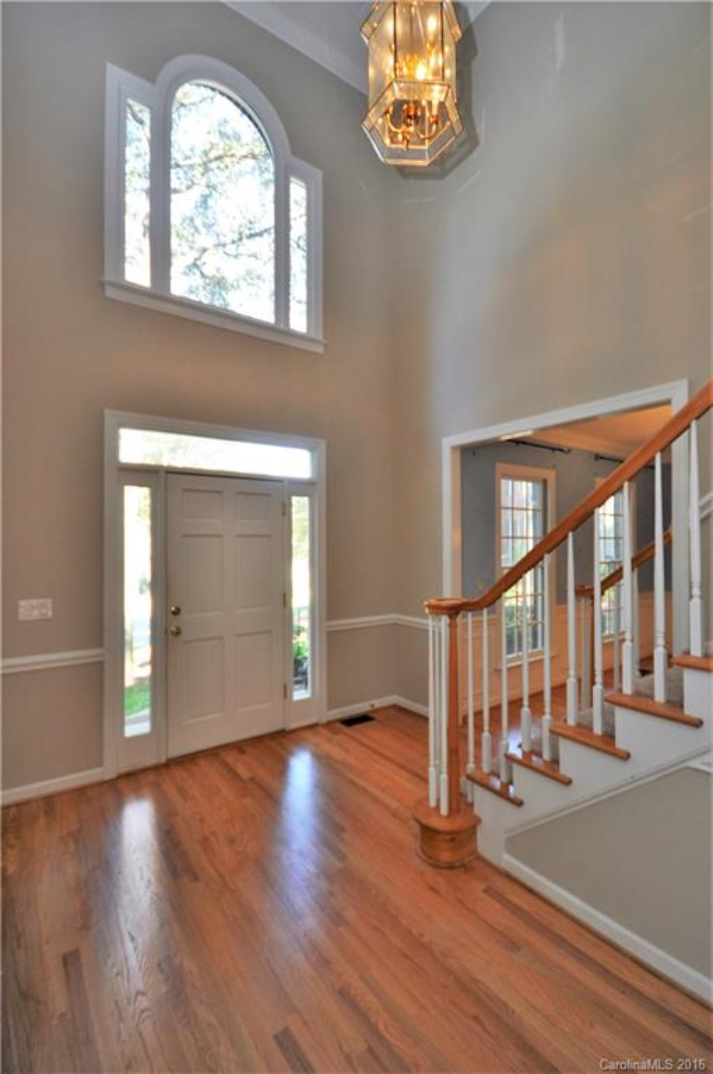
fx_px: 447
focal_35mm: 15
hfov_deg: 77.2
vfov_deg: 100.5
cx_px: 356
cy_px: 537
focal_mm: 10
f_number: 4
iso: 500
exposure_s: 1/60
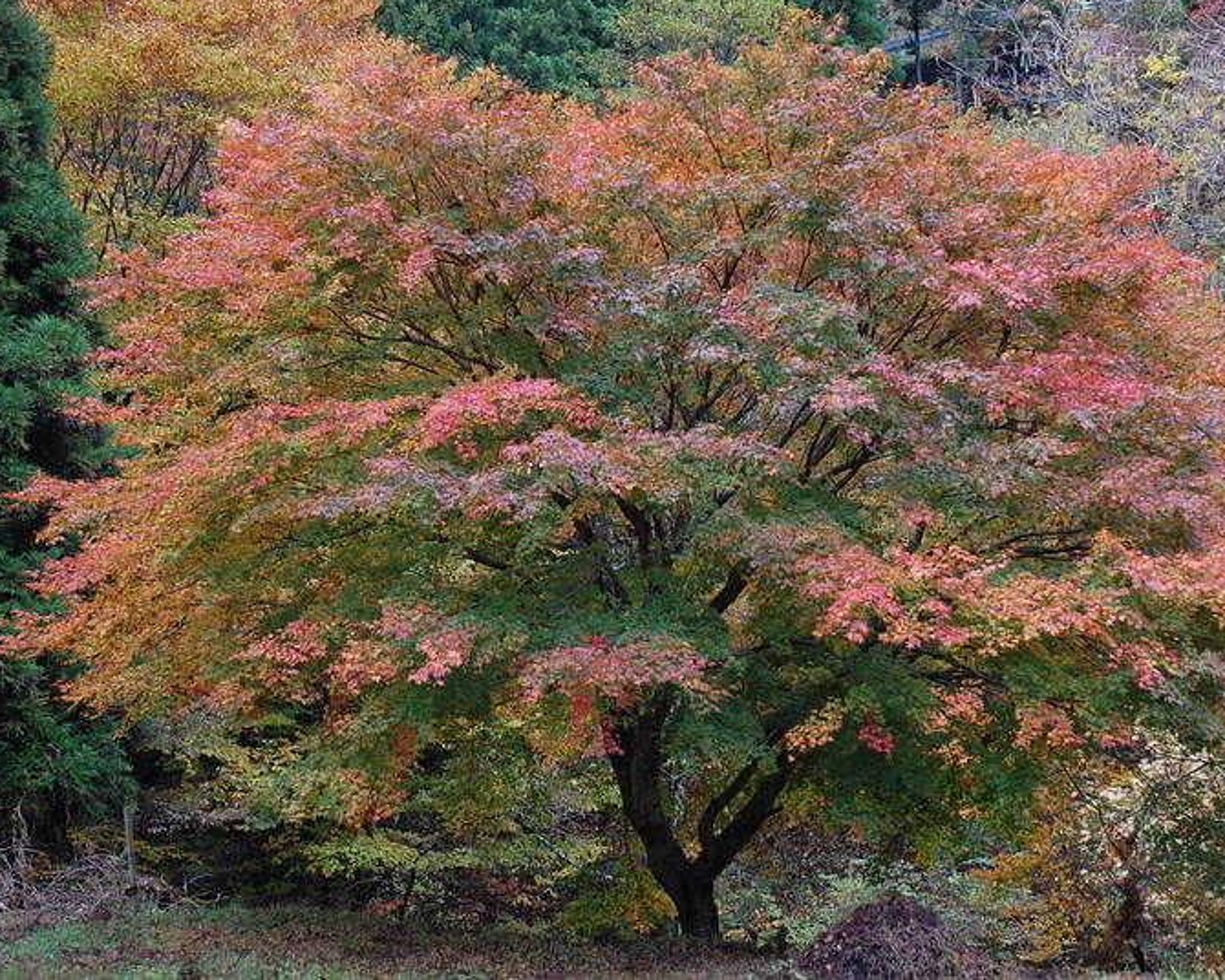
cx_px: 694
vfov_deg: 23.5
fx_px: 2357
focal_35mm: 65
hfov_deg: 29.1
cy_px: 487
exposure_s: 1/80
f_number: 4.5
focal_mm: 38
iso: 200
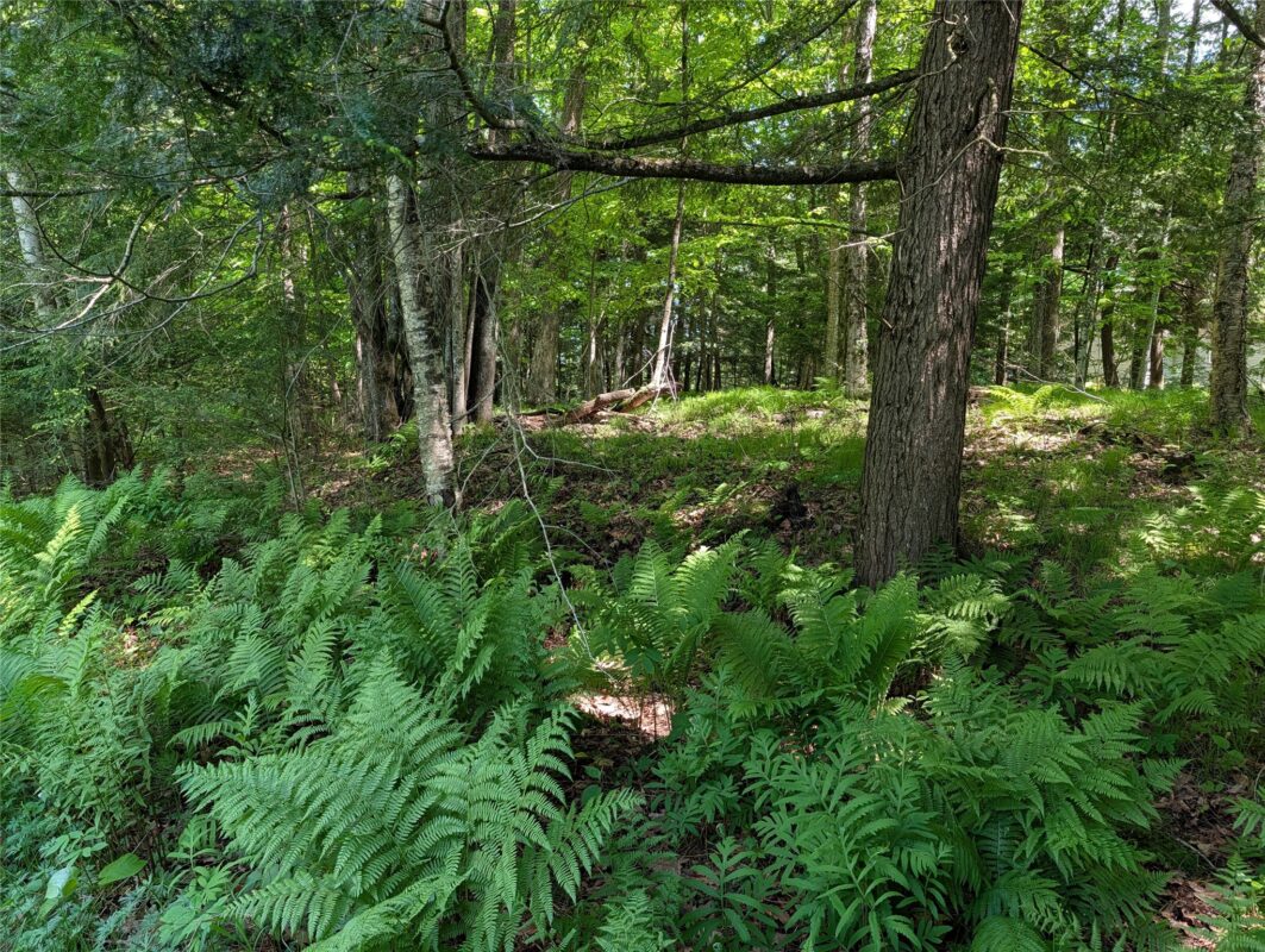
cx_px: 632
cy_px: 476
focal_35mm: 24
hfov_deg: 71.5
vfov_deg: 56.9
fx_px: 878
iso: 60
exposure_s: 1/150
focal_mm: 6.9
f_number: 1.68
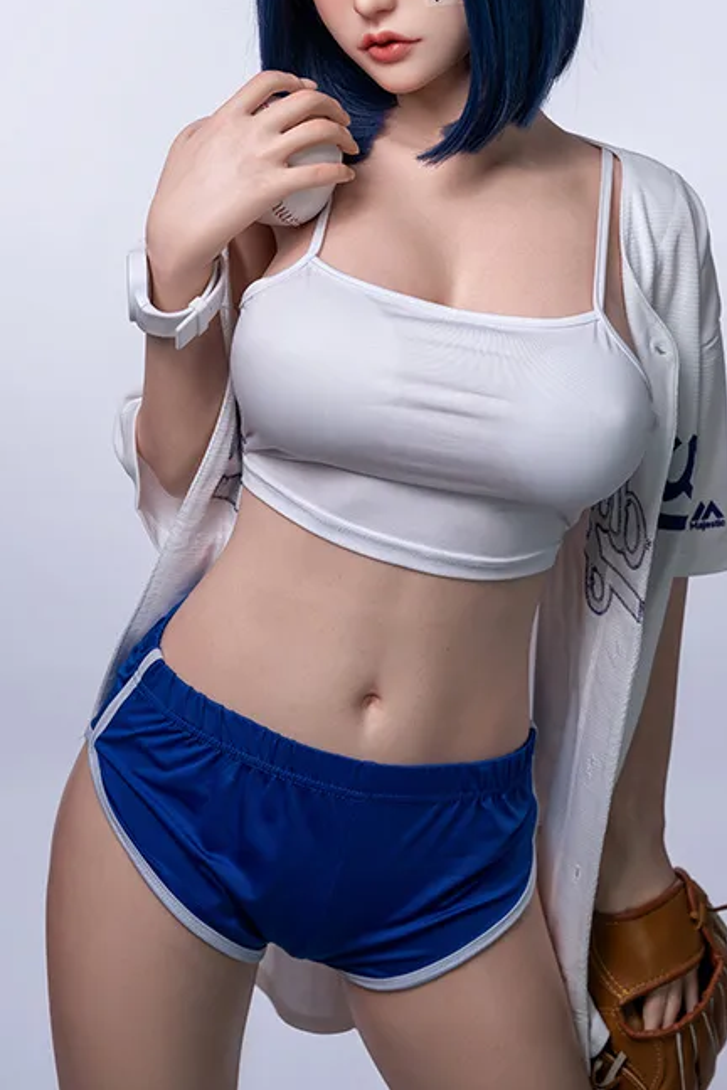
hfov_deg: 16.6
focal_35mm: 82
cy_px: 447
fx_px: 2484
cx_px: 397
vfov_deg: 24.7
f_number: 4.5
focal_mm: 59
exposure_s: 1/80
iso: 100
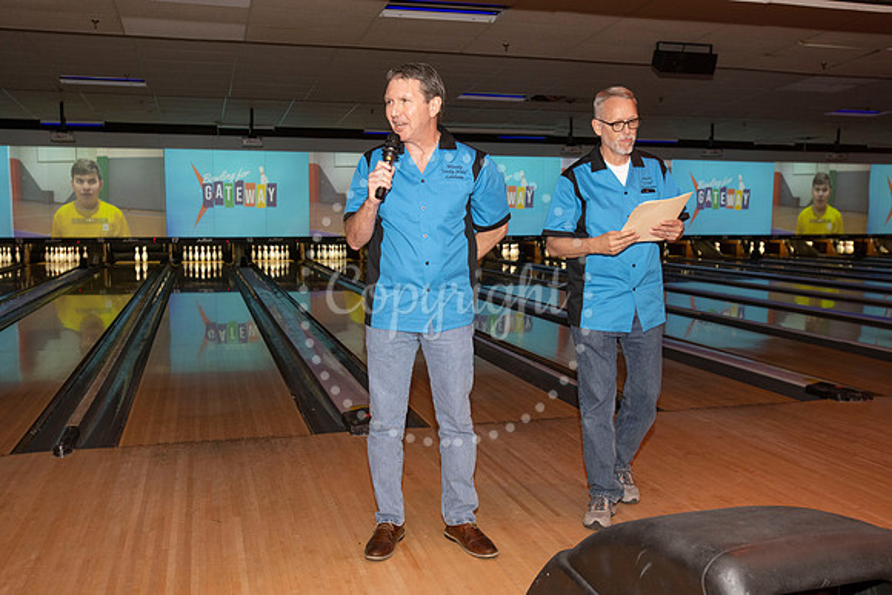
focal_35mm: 35
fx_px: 867
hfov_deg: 54.4
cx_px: 446
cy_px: 298
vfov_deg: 37.9
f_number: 5.6
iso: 1000
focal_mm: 35
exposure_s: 1/80
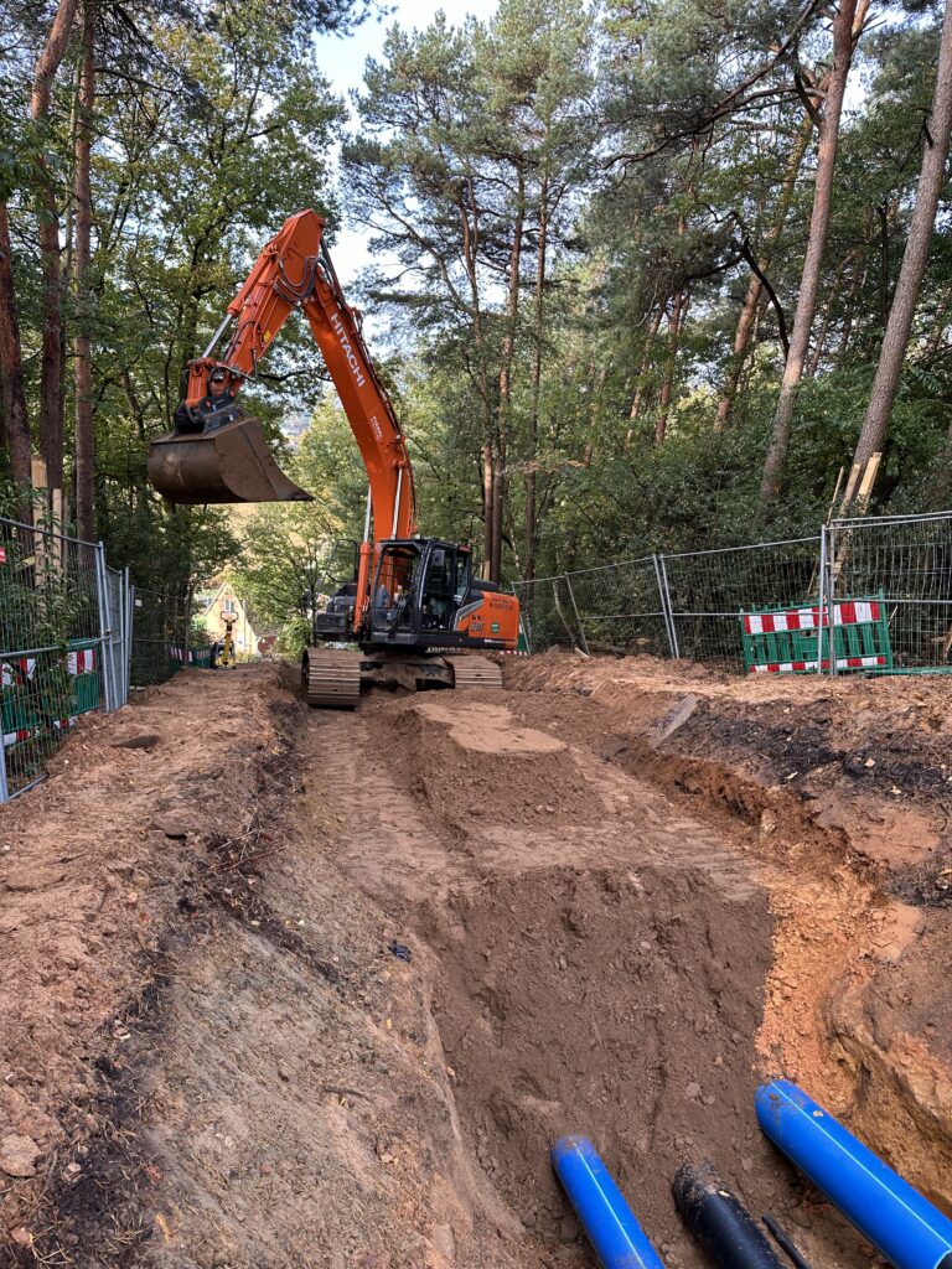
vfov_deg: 71.6
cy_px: 634
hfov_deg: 56.8
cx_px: 476
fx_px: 880
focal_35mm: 24
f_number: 1.78
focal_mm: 6.86
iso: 80
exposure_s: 1/163
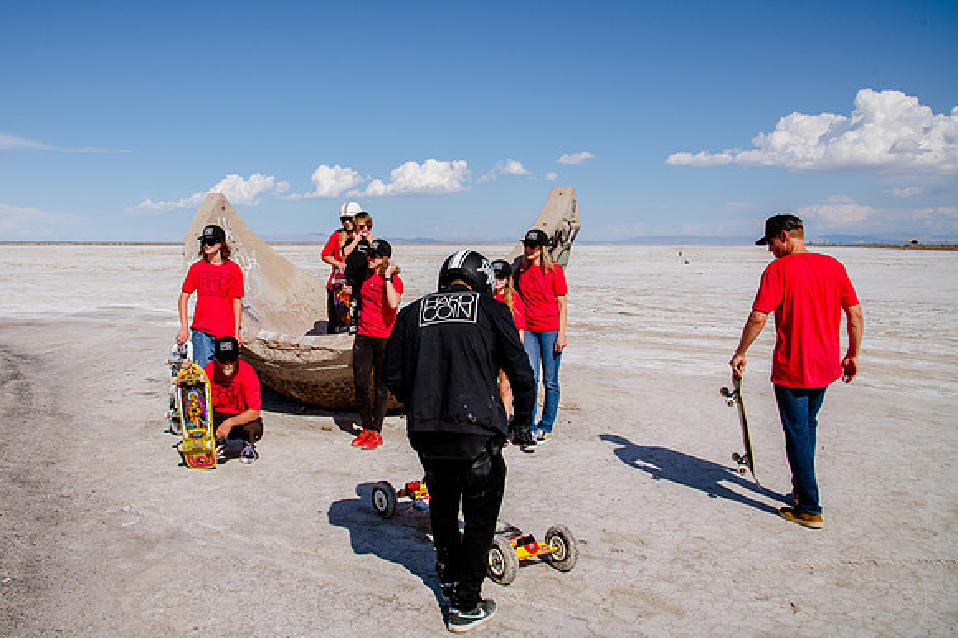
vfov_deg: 45.0
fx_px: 765
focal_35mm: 29
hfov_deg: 63.6
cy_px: 258
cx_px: 388
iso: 250
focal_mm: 24
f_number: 10
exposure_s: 1/1250
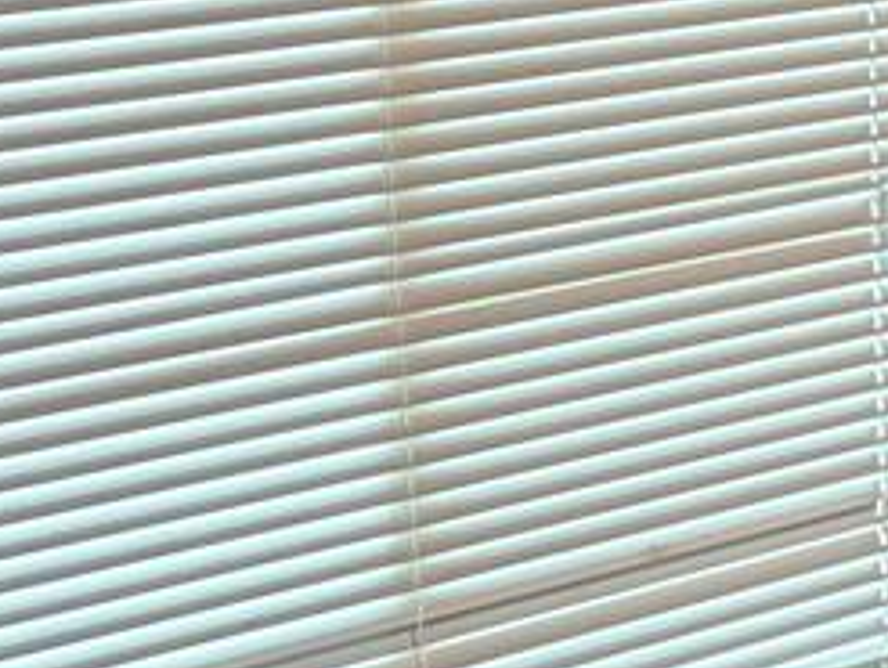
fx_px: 4006
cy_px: -231
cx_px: 2574
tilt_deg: -4.0
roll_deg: -0.1
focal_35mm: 156
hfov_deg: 9.9
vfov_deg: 9.3
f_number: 1.78
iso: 640
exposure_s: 1/40
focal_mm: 6.76
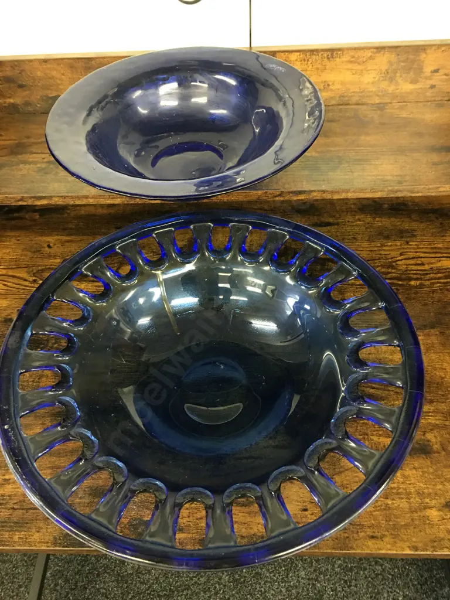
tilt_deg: -48.7
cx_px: 225
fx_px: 503
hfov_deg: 48.2
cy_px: 300
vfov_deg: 61.7
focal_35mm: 29
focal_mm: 4.15
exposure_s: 1/8
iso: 125
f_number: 2.2
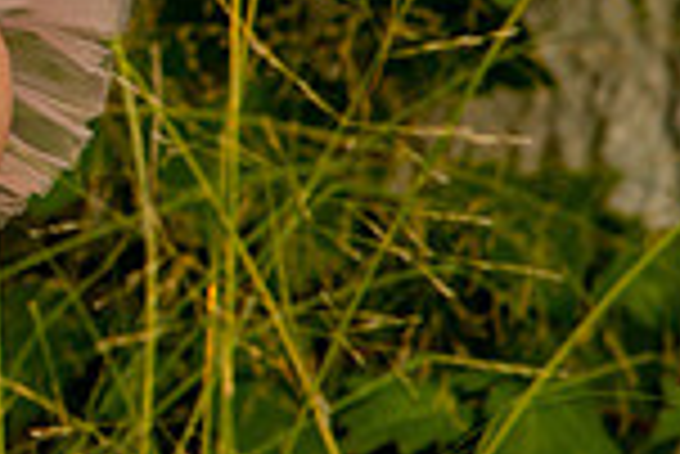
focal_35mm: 437
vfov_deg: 3.1
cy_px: -280
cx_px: -576
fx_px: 8262
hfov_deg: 4.7
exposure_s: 1/125
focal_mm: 100
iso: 640
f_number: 6.3
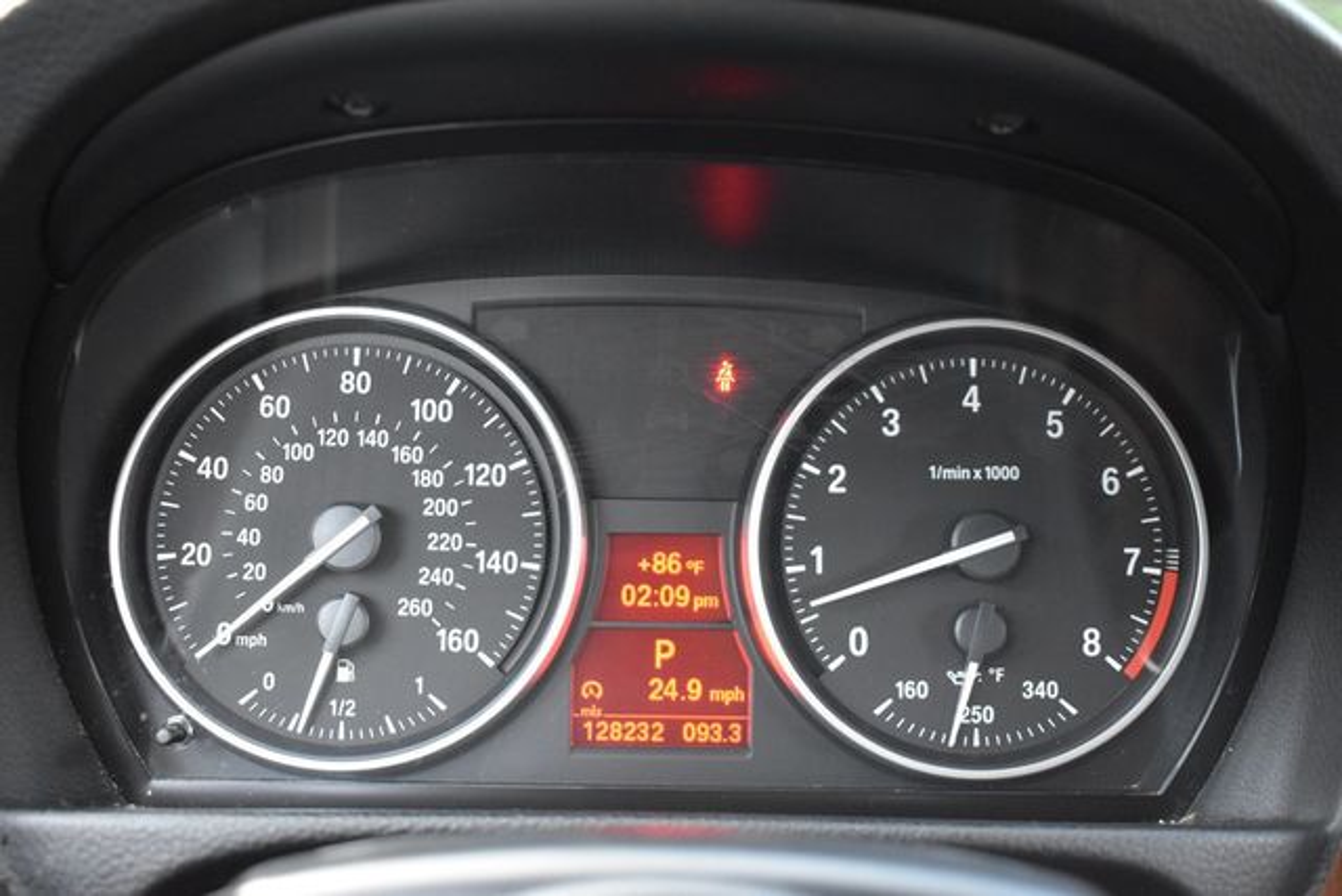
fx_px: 1454
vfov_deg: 34.2
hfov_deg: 49.5
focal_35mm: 39
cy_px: 448
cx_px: 671
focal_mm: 26
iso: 3200
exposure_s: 1/125
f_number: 4
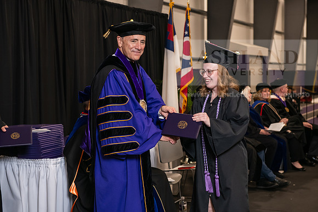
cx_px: 159
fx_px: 583
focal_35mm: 66
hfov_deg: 30.5
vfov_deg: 20.6
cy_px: 106
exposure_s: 1/125
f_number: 5
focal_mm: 66
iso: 1600
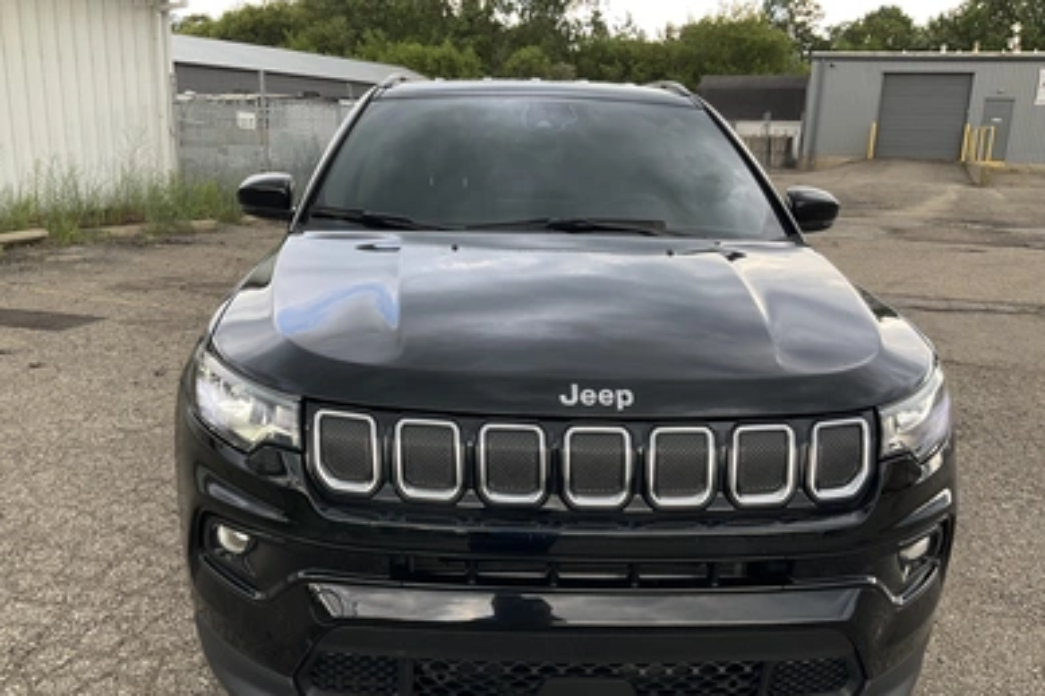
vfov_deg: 42.3
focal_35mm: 31
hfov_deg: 60.3
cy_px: 379
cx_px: 513
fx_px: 899
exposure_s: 1/122
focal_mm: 3
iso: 32
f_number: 1.8
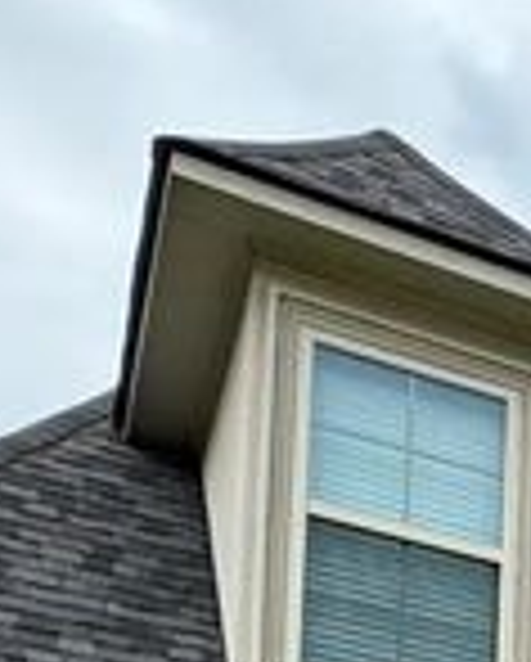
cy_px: 1270
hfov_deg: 13.1
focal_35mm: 95
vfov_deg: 16.2
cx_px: 1188
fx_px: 1862
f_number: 2.2
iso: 40
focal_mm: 2.22
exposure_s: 1/787
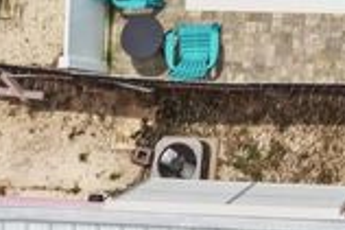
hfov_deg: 13.3
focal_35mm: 143
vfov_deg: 8.4
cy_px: -413
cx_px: 570
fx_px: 1369
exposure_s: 1/1250
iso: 100
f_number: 2.8
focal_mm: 8.38
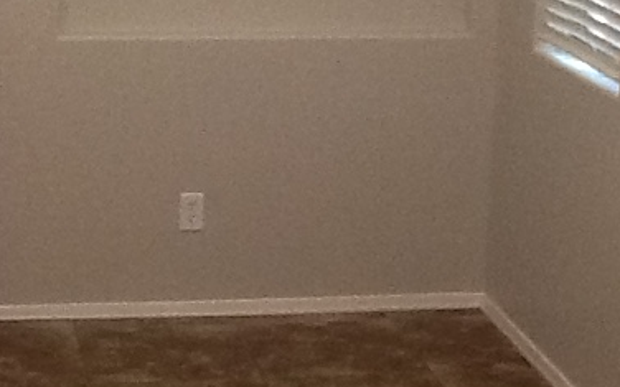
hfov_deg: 17.5
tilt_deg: -10.6
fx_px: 2011
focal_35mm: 119
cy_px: 81
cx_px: 236
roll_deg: -0.8
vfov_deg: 11.0
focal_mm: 2.03
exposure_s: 1/30
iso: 160
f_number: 2.4
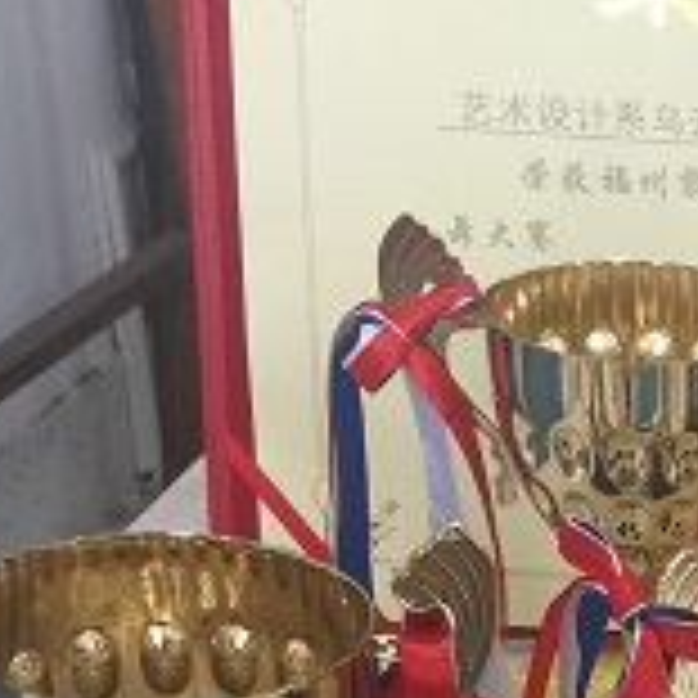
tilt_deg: -31.1
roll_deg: -8.6
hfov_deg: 13.1
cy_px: 889
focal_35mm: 116
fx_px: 2646
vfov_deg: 14.4
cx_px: 1364
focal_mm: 4.15
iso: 50
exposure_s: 1/17
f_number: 2.2
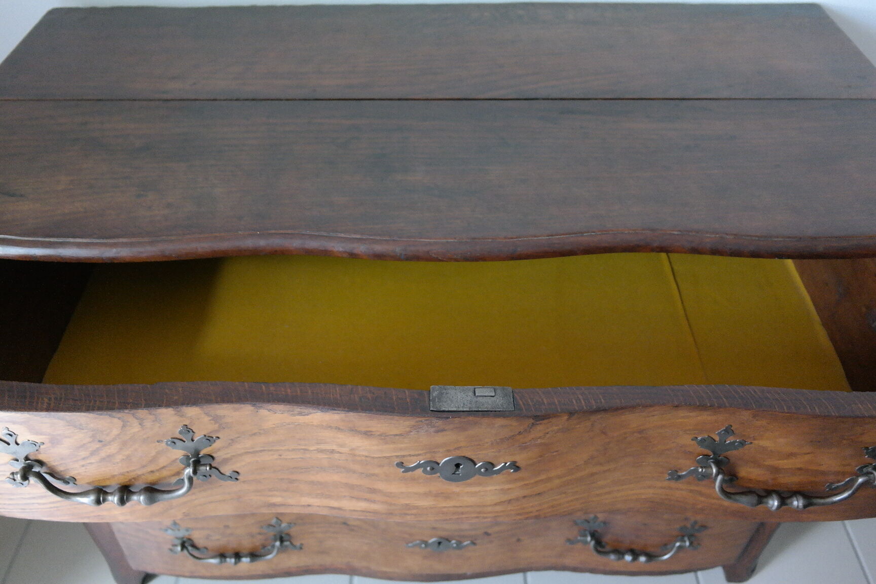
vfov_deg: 43.6
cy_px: 292
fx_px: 730
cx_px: 438
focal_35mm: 30
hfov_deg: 61.9
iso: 1600
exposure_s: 1/40
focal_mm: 20
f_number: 3.5
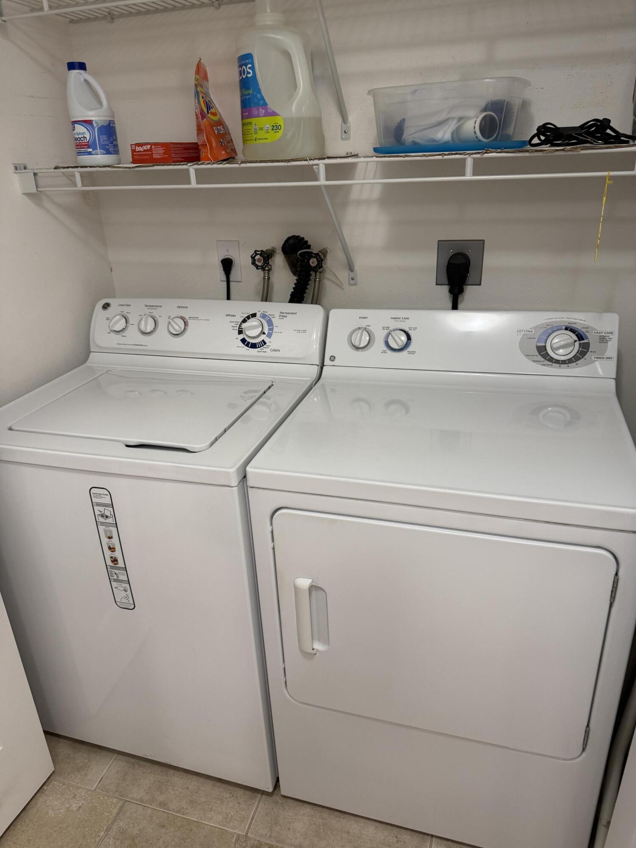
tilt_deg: -24.5
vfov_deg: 71.6
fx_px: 588
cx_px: 318
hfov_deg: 56.8
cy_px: 424
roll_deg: +2.3
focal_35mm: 24
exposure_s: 1/60
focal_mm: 6.76
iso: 200
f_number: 1.78
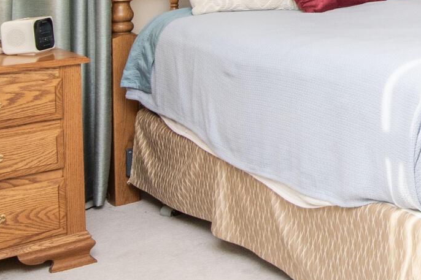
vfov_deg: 18.2
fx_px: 818
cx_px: 710
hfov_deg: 21.5
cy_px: -78
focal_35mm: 70
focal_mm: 16
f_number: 10
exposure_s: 1/60
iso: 400
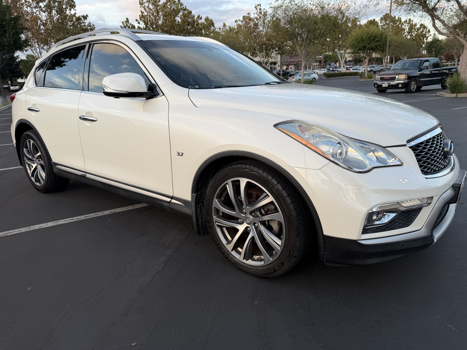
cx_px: 234
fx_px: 324
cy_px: 175
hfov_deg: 71.6
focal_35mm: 24
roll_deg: +3.6
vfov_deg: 56.8
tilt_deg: -17.5
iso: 80
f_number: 1.78
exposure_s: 1/470
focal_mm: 6.76
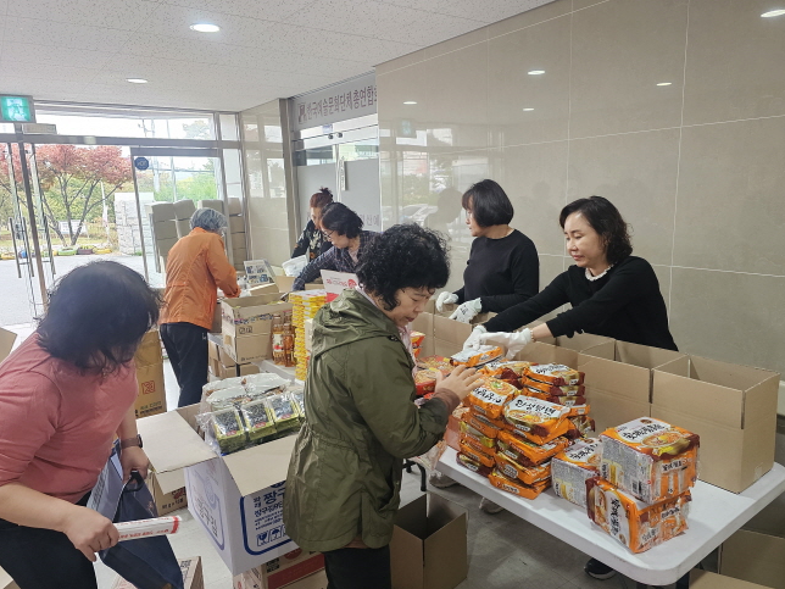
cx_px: 419
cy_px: 292
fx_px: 567
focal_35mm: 25
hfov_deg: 69.3
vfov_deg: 54.9
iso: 320
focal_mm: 6.3
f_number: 1.7
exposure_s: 1/120
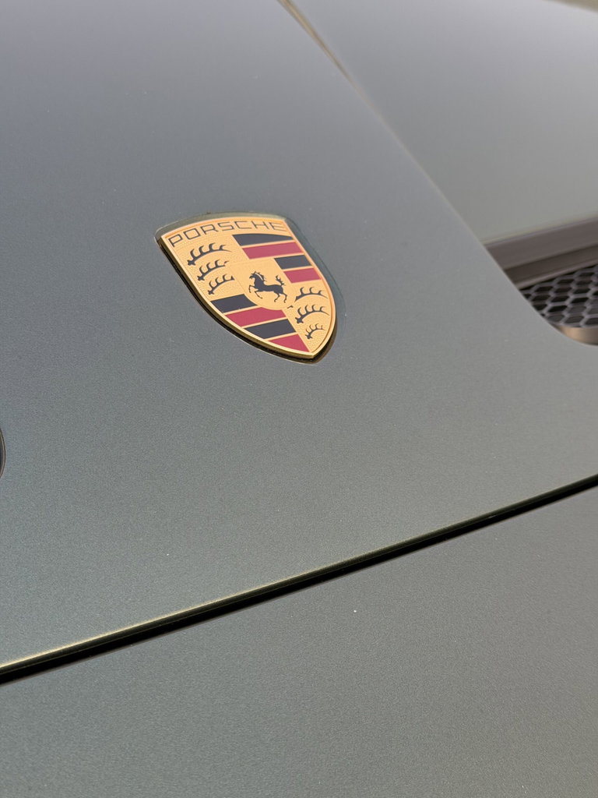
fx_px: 1106
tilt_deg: -20.8
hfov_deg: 30.3
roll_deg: -1.7
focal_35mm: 48
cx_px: 299
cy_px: 399
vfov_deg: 39.7
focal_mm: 6.76
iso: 50
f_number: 1.78
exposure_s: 1/216
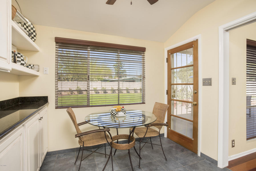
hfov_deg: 86.9
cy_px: 86
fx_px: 135
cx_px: 128
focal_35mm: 19
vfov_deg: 64.6
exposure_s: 1/160
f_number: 8
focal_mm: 19
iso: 320
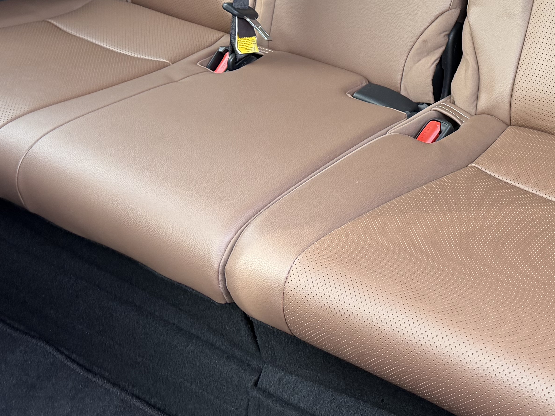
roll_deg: +3.2
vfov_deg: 23.8
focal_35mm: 58
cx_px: 414
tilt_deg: -25.0
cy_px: -25
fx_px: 930
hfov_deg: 32.6
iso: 200
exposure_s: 1/109
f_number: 1.78
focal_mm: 6.76
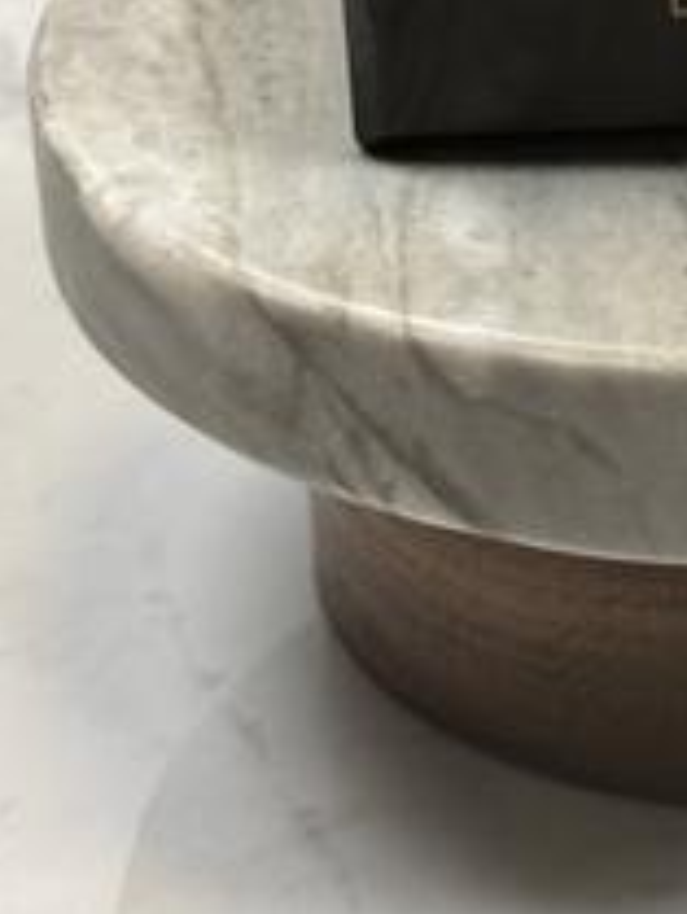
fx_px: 3648
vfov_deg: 13.6
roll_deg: +1.0
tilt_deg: -18.2
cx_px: 871
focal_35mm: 138
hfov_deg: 10.5
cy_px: -376
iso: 125
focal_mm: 6.76
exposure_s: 1/120
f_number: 1.78
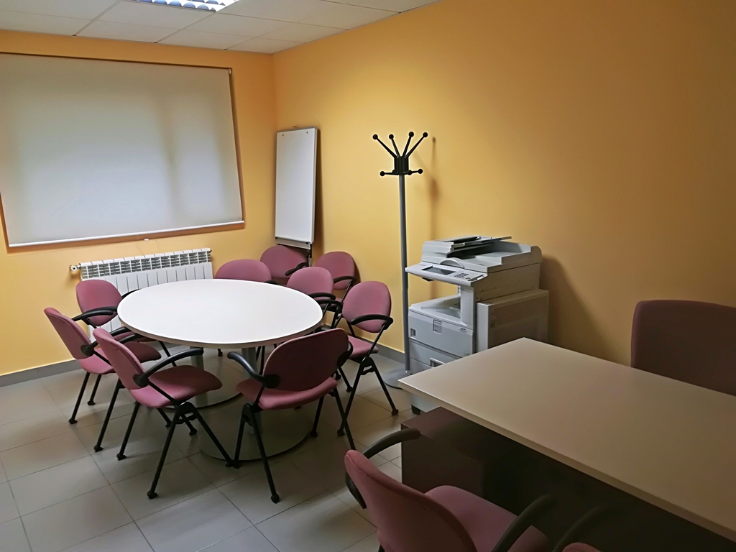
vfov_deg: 53.1
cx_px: 368
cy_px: 276
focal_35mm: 26
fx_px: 553
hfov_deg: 67.3
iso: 160
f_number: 2.2
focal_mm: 3.83
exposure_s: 1/33.3
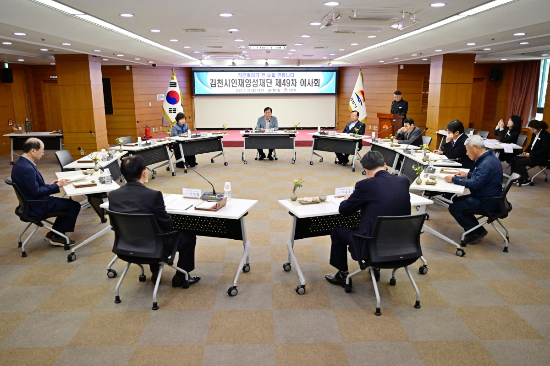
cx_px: 275
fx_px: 412
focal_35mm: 27
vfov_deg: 47.9
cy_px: 183
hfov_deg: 67.4
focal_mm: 27
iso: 1600
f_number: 3.2
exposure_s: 1/250
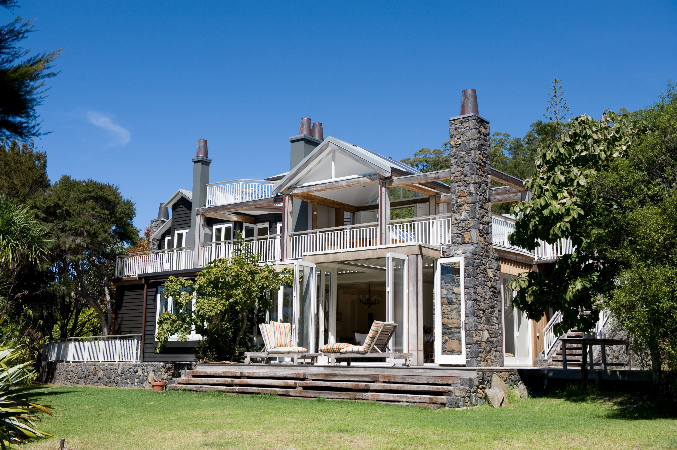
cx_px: 338
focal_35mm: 42
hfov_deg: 46.4
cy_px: 225
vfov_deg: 31.8
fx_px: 789
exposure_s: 1/2000
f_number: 5.6
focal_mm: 42
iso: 400
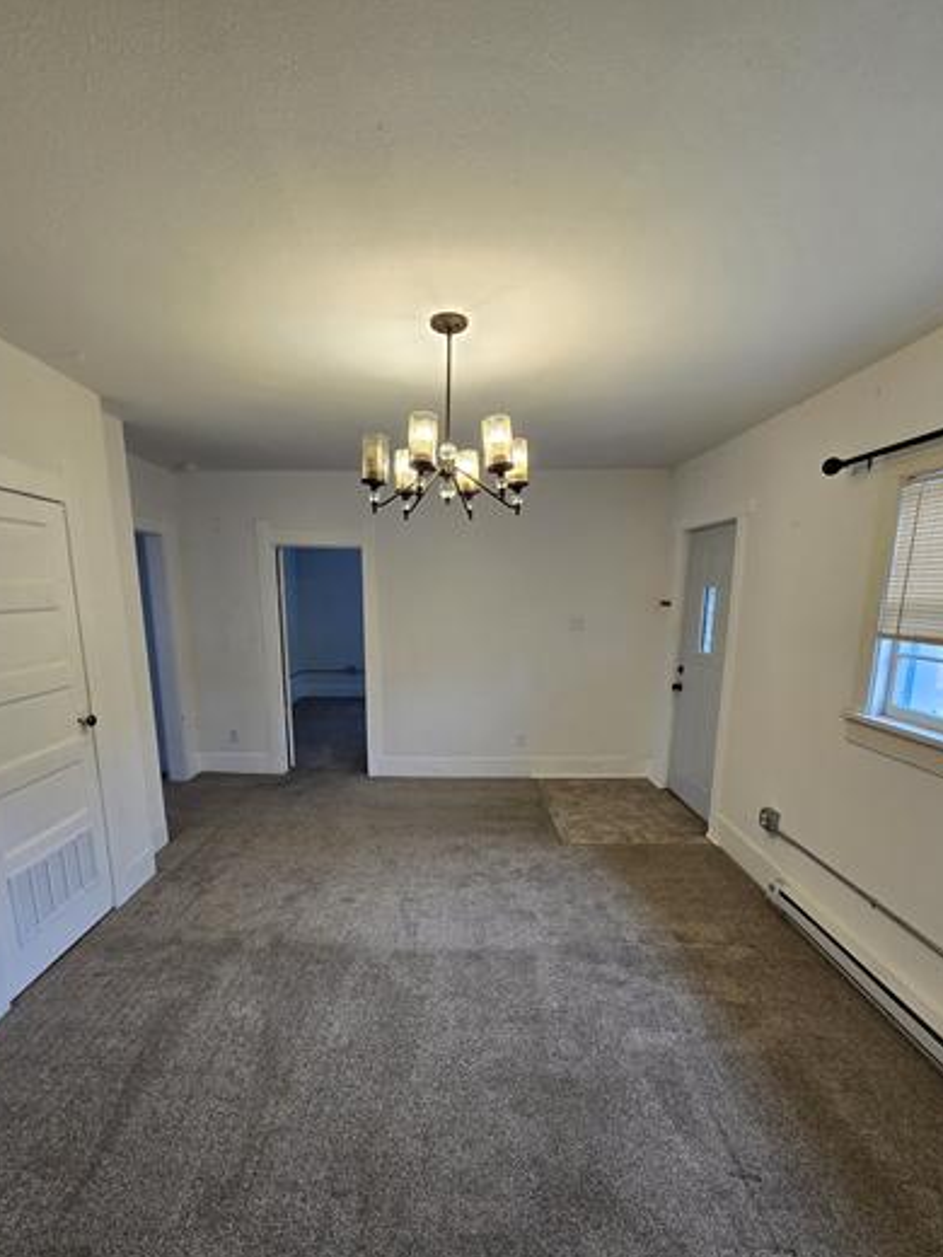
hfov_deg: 81.6
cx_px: 435
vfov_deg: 97.5
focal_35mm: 15
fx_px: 545
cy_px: 720
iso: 100
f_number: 2.2
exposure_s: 1/60
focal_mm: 2.2
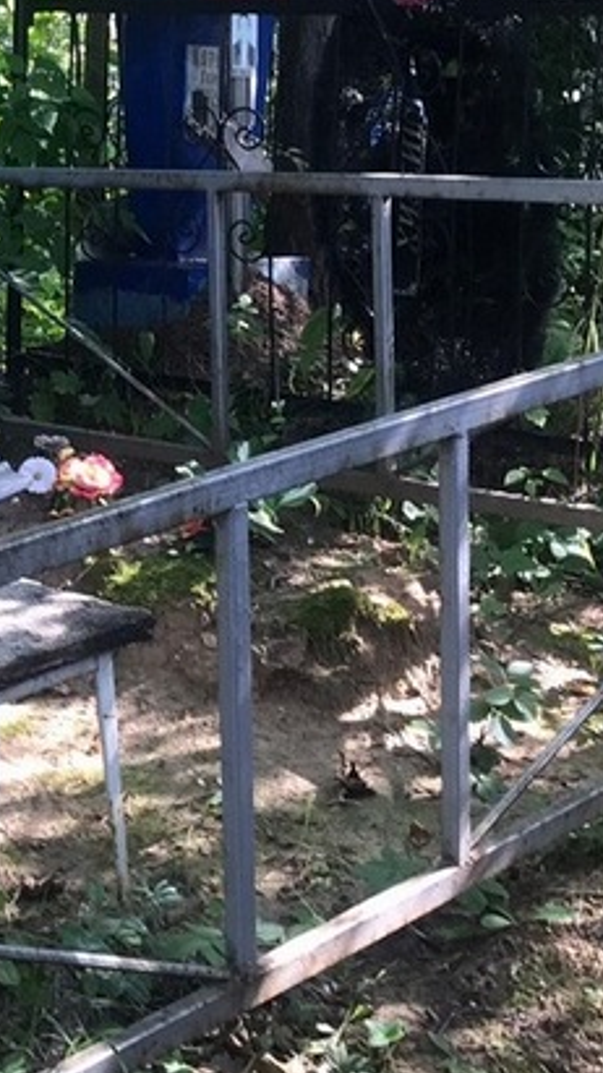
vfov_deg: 27.8
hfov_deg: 15.1
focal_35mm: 76
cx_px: -188
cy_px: 459
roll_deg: +3.1
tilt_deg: -12.3
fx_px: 2162
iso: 32
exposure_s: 1/93
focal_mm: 3.99
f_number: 1.8
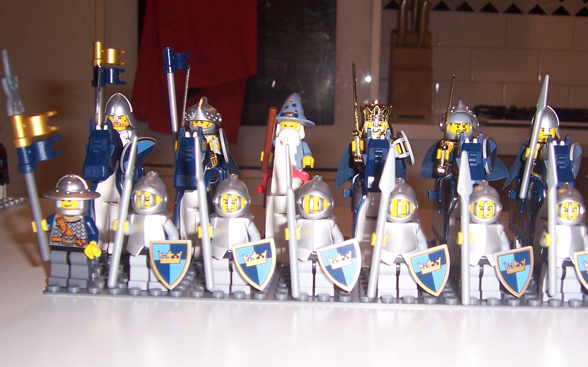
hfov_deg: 40.2
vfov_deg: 25.8
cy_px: 211
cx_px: 338
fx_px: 801
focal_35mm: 50
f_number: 3
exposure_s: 1/60
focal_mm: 6
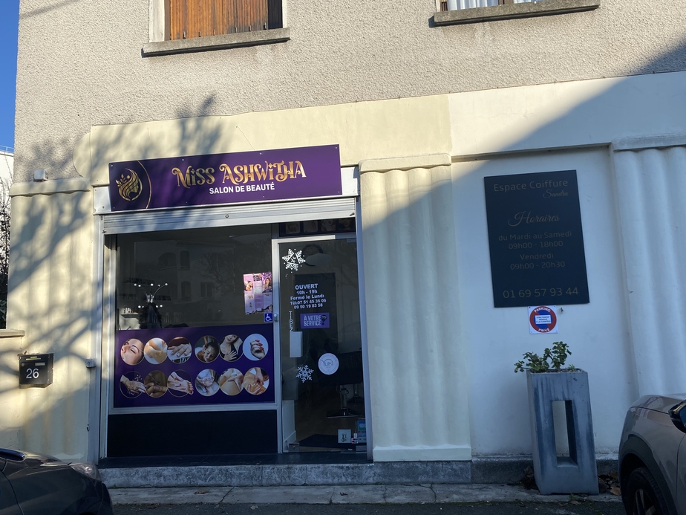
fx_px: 535
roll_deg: +2.5
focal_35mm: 27
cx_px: 347
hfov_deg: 65.3
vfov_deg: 51.3
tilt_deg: +7.0
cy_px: 251
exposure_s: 1/2513
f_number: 1.8
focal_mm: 4.25
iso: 32
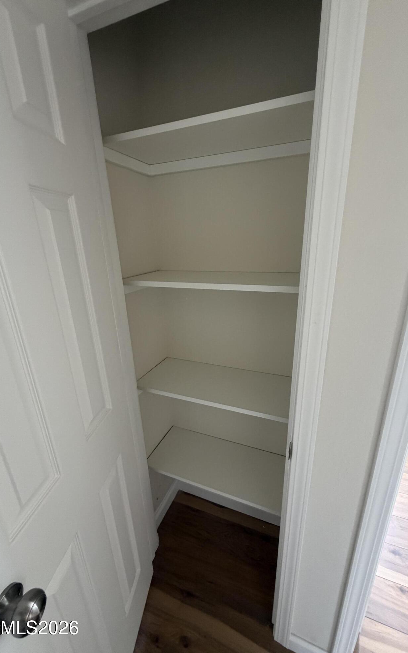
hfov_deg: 74.8
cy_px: 328
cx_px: 206
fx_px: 267
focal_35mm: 15
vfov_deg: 101.5
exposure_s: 1/108
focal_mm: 2.22
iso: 320
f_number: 2.2
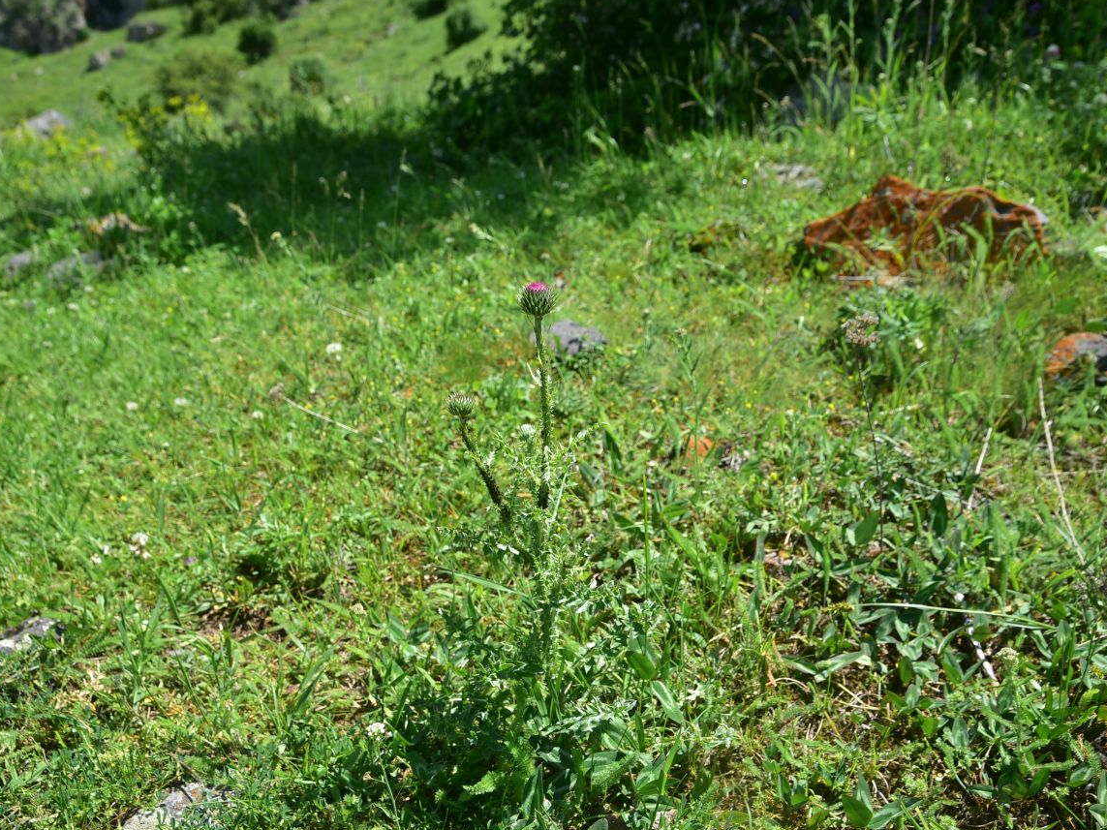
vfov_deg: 40.7
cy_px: 416
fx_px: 1119
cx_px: 527
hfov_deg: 52.6
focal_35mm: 35
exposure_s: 1/125
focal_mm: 32
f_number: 9
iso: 100
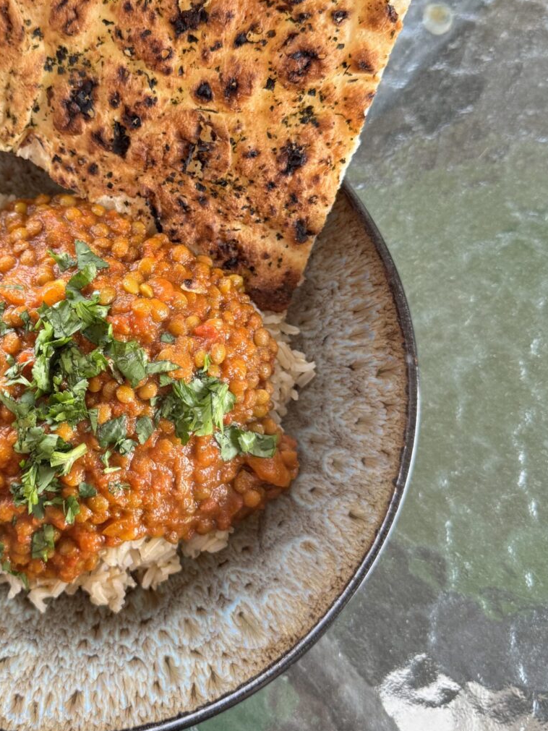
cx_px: 132
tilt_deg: -80.6
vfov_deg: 48.9
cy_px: 331
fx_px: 802
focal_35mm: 38
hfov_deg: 36.7
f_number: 1.78
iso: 200
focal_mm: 6.76
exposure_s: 1/121
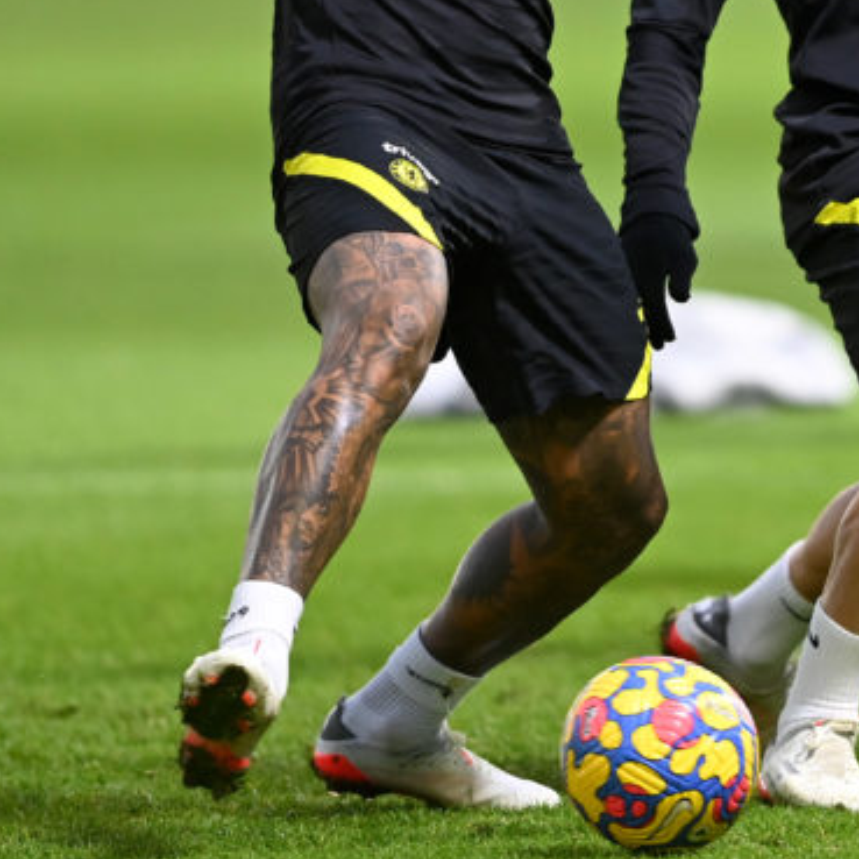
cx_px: 752
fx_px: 26503
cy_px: 132
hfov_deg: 1.9
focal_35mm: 944
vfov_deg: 1.9
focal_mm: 400
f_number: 3.2
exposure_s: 1/1000
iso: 2500
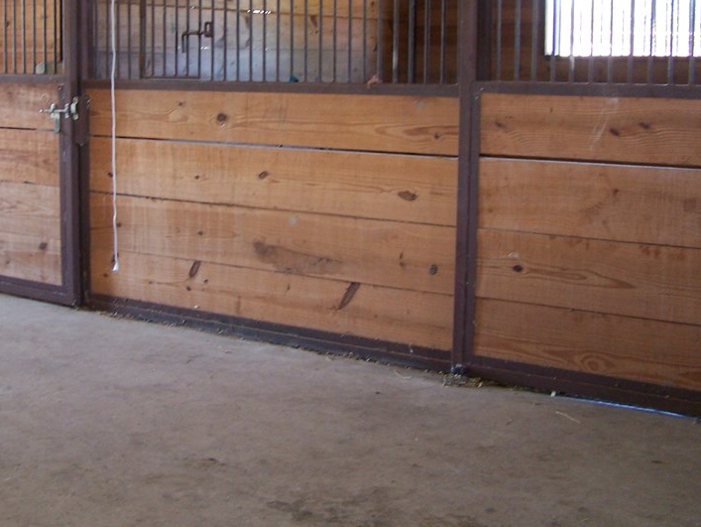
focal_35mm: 55
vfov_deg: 26.4
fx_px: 1114
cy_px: 163
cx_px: 260
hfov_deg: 34.7
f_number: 2.8
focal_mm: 6.3
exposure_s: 1/25
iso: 140
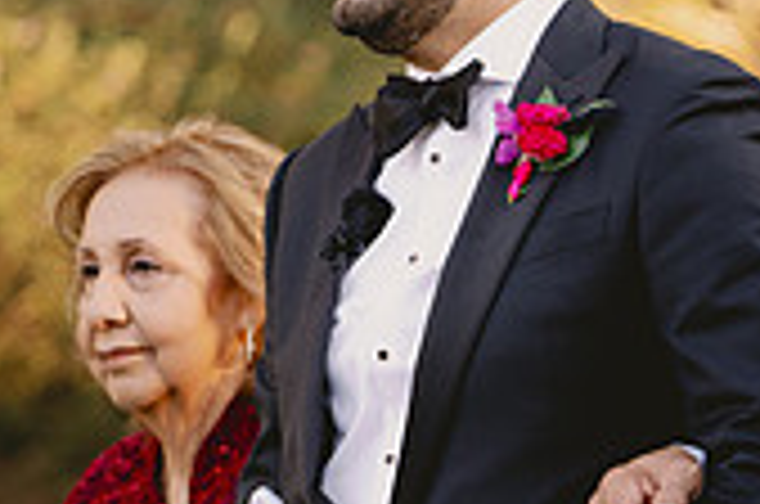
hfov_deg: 3.4
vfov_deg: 2.2
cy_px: 90
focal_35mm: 616
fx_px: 12980
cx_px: 422
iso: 500
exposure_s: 1/250
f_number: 3.2
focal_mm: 150
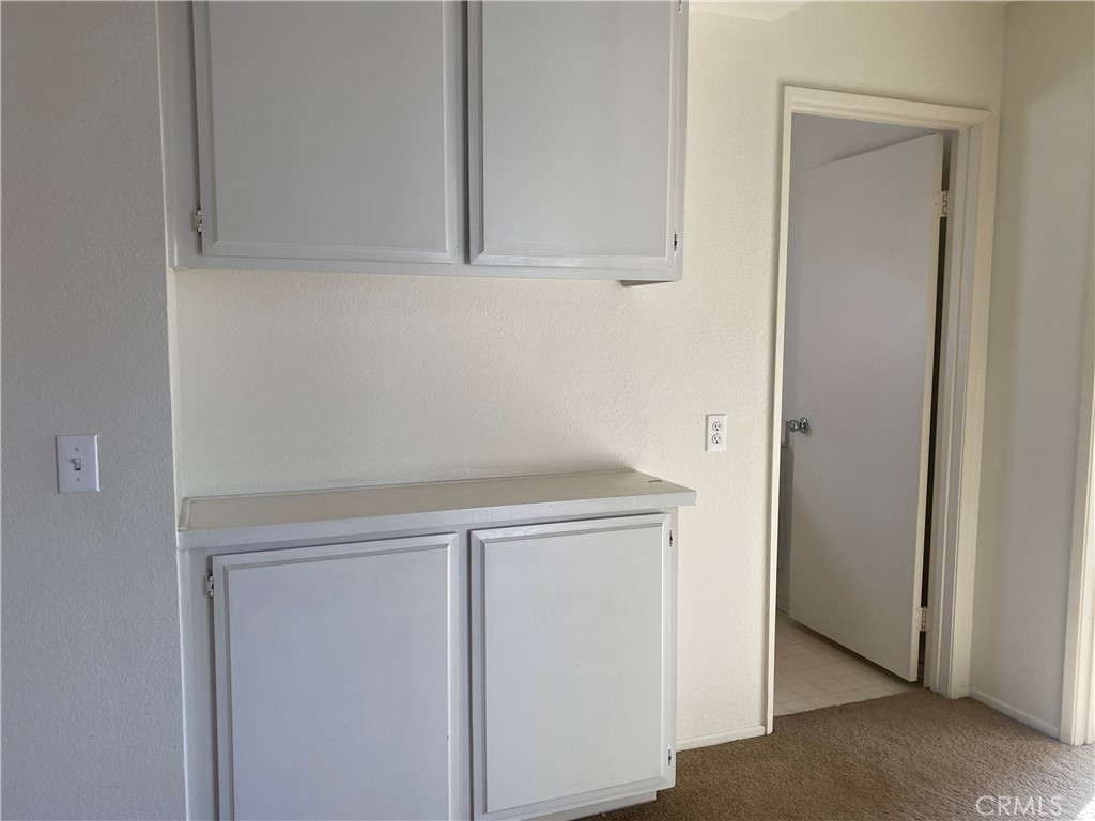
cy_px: 410
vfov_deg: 53.1
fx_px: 822
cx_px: 548
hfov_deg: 67.3
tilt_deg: -6.2
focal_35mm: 26
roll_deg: +1.2
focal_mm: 4.25
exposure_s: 1/122
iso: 50
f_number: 1.8
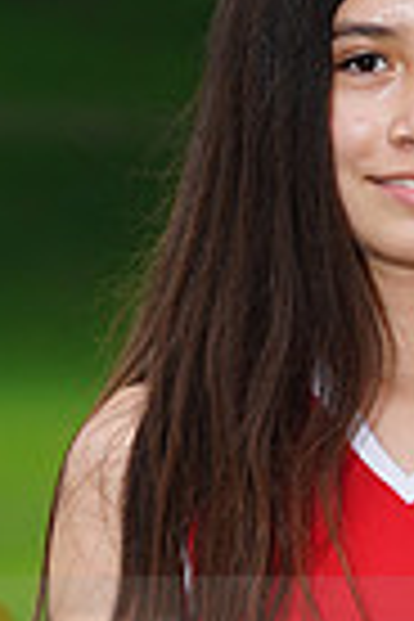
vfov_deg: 3.2
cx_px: 387
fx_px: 11281
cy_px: 639
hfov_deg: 2.1
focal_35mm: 654
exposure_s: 1/160
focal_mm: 156
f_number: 5
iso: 200
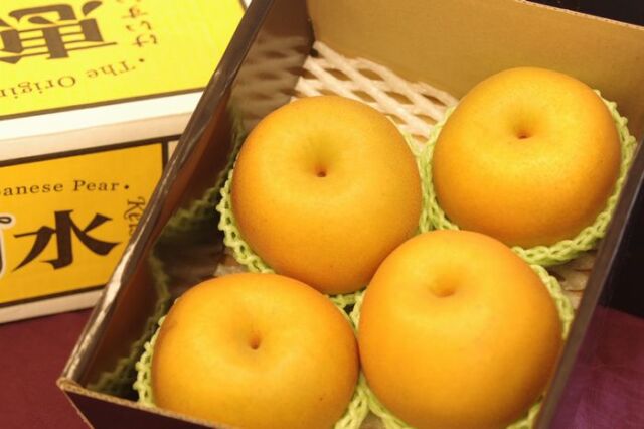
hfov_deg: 27.0
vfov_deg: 18.2
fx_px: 1341
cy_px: 214
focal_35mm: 75
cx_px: 322
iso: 800
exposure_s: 1/100
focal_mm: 50
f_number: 2.8
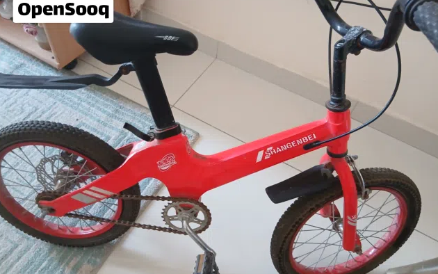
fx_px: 334
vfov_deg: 44.5
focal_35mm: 28
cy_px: 123
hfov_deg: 66.5
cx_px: 218
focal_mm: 3.98
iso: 200
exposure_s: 1/33.3
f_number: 1.8
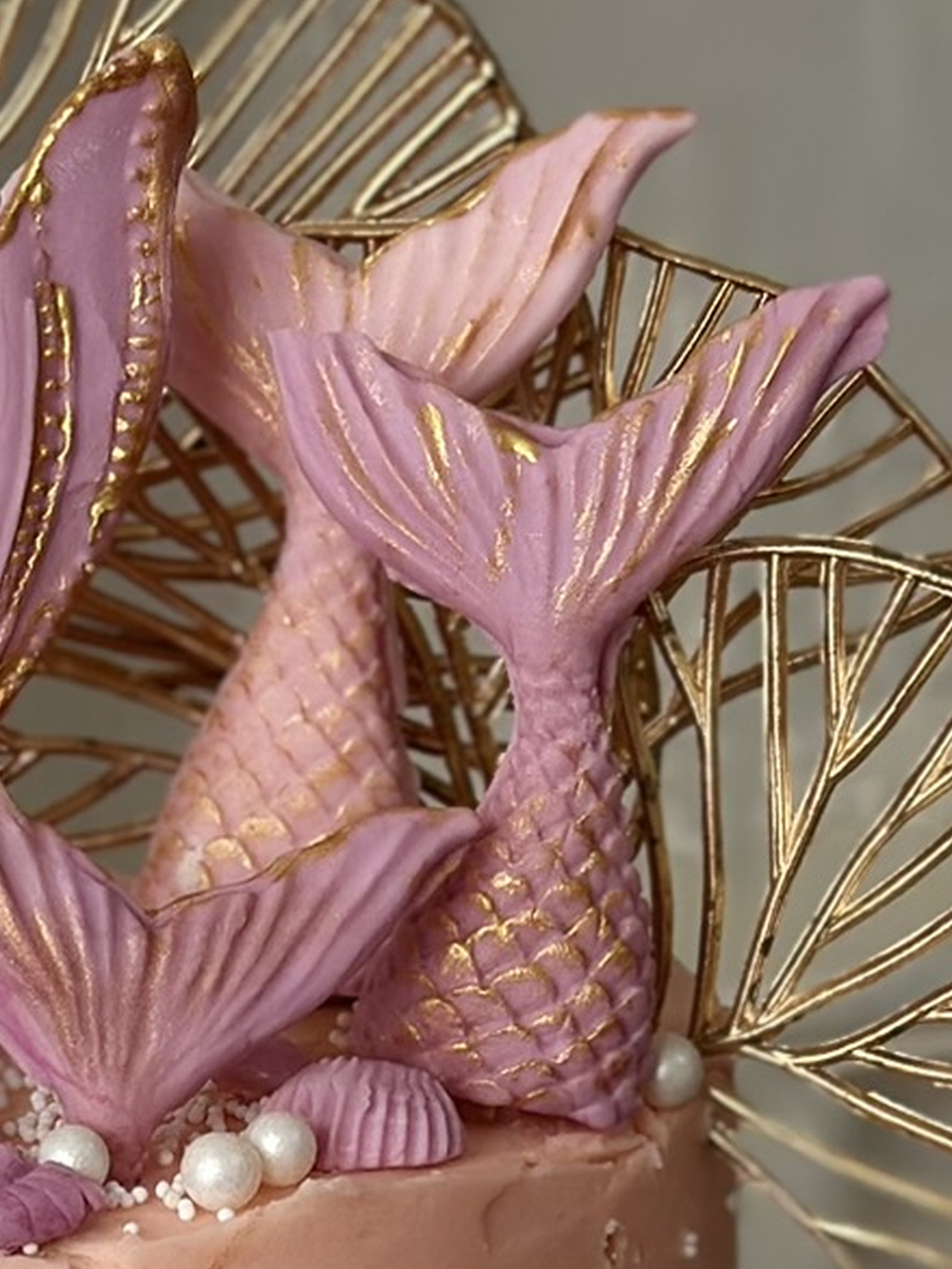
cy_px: 1620
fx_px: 6158
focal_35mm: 168
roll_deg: +1.0
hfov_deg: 8.8
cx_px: -69
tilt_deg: -17.8
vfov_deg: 11.5
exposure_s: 1/160
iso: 80
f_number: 1.78
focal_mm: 6.86
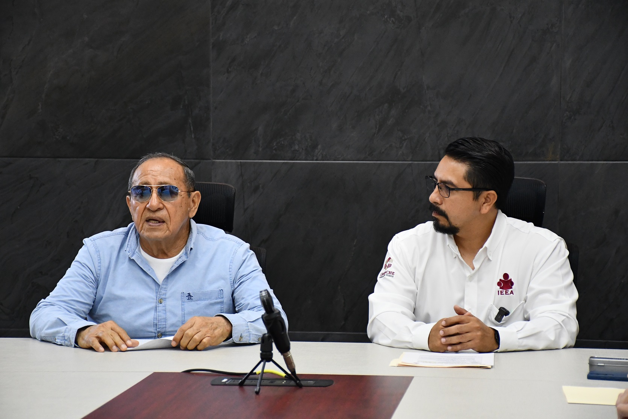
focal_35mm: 112
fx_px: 1954
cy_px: 210
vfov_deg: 12.2
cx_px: 314
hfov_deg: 18.3
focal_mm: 75
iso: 3200
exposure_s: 1/250
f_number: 5
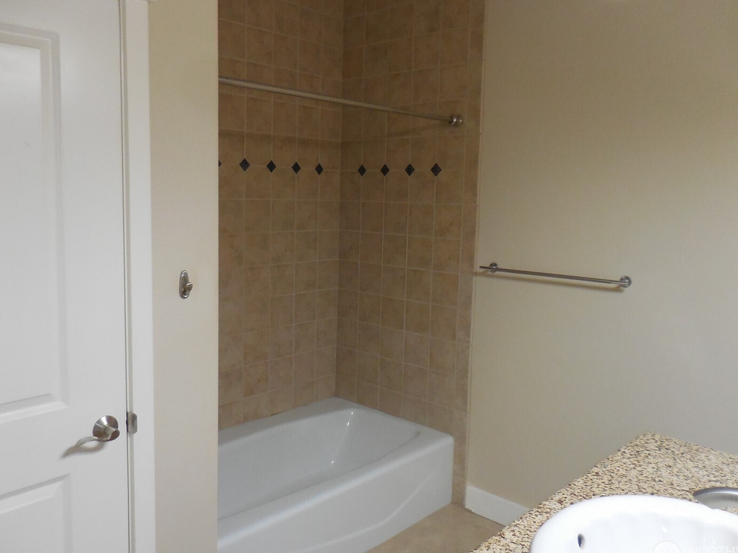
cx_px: 363
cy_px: 256
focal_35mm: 29
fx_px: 618
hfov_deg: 61.7
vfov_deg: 48.2
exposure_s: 1/30
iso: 400
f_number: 3.3
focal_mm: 4.5
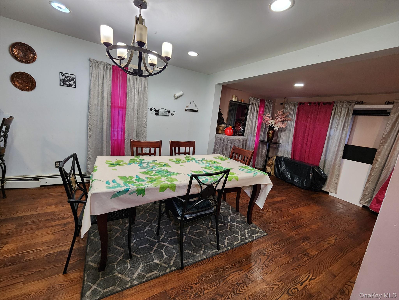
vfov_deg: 89.9
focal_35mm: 13
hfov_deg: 106.2
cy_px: 150
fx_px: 150
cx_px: 200
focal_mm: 2.2
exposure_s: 1/40
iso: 320
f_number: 2.2
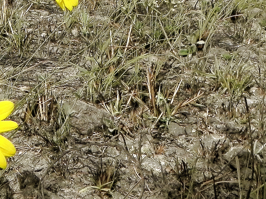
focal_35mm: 109
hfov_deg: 17.7
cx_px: 13
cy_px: -69
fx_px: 838
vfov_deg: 13.1
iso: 160
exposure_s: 1/2000
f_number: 5
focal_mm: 5.9
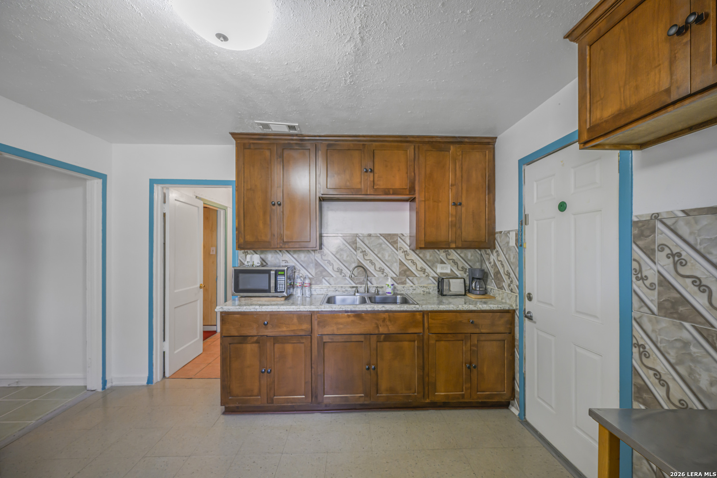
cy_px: 239
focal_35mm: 14
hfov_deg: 104.3
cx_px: 358
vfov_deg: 81.2
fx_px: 279
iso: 2000
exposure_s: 1/50
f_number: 7.1
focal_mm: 14
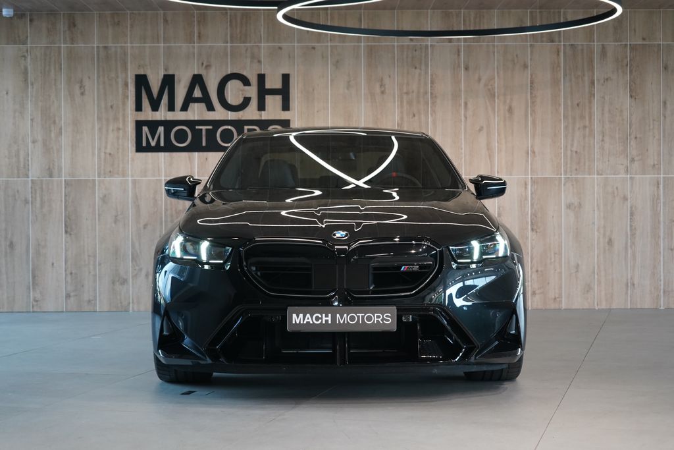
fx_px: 1254
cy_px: 225
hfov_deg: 30.1
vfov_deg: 20.3
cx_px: 337
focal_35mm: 67
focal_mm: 67
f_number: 5.6
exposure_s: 1/80
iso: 2000
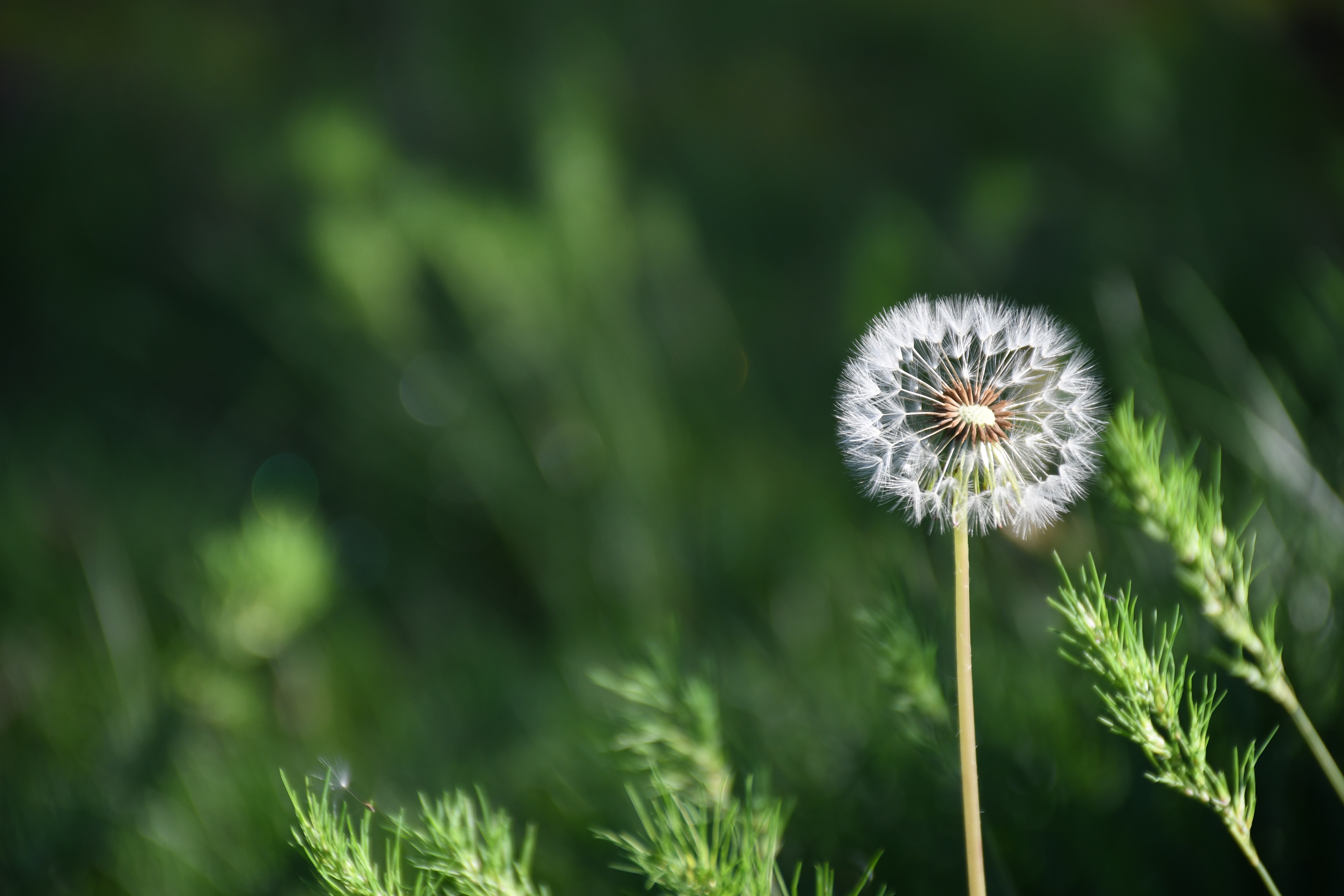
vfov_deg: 6.5
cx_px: 672
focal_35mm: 210
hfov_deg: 9.8
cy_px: 448
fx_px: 7839
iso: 360
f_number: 5.6
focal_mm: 140
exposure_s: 1/250
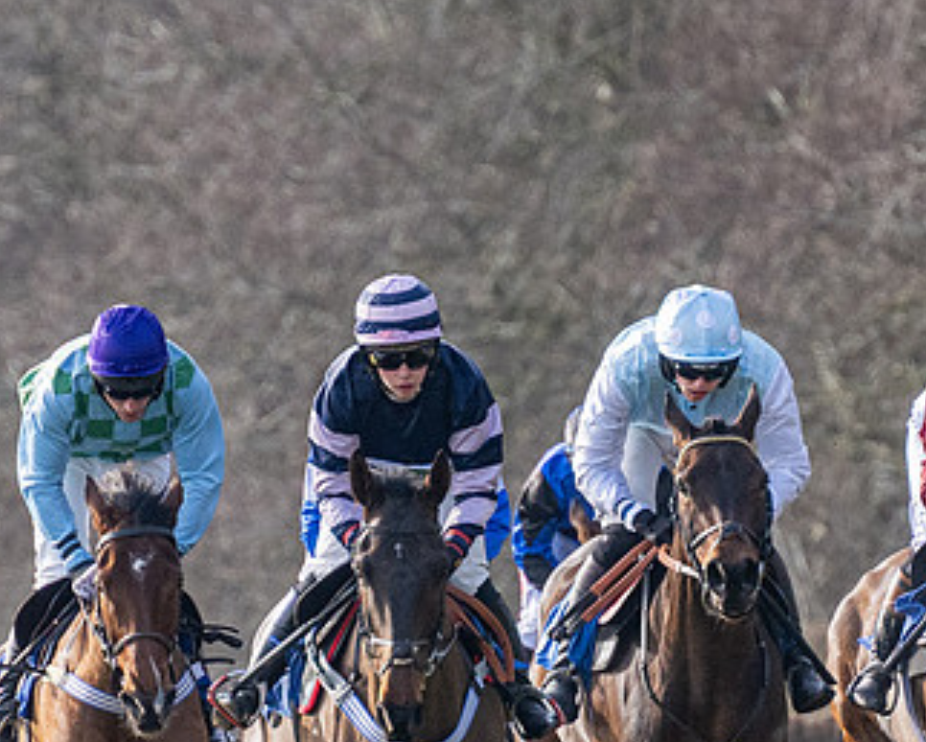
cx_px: 888
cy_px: 834
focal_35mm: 1267
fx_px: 34744
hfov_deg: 1.5
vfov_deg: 1.2
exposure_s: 1/2000
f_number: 4
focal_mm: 260
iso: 400
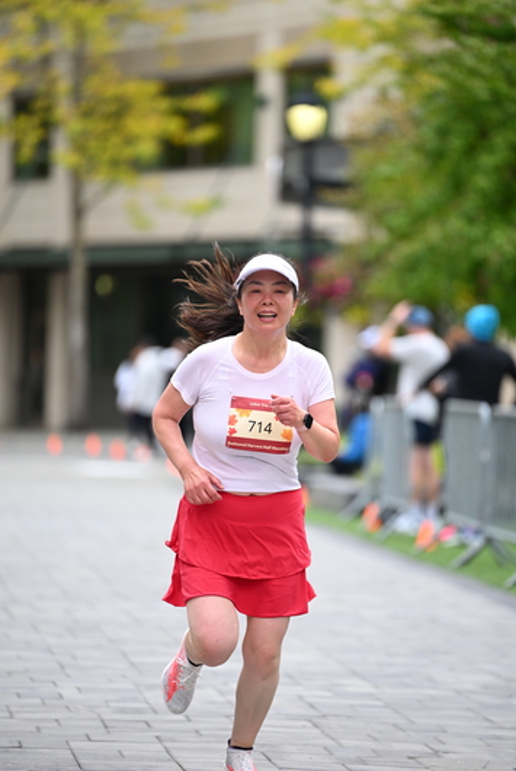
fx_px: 4441
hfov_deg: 6.6
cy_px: 393
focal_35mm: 207
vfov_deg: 9.9
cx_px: 258
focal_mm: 200
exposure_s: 1/2000
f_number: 2.8
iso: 640
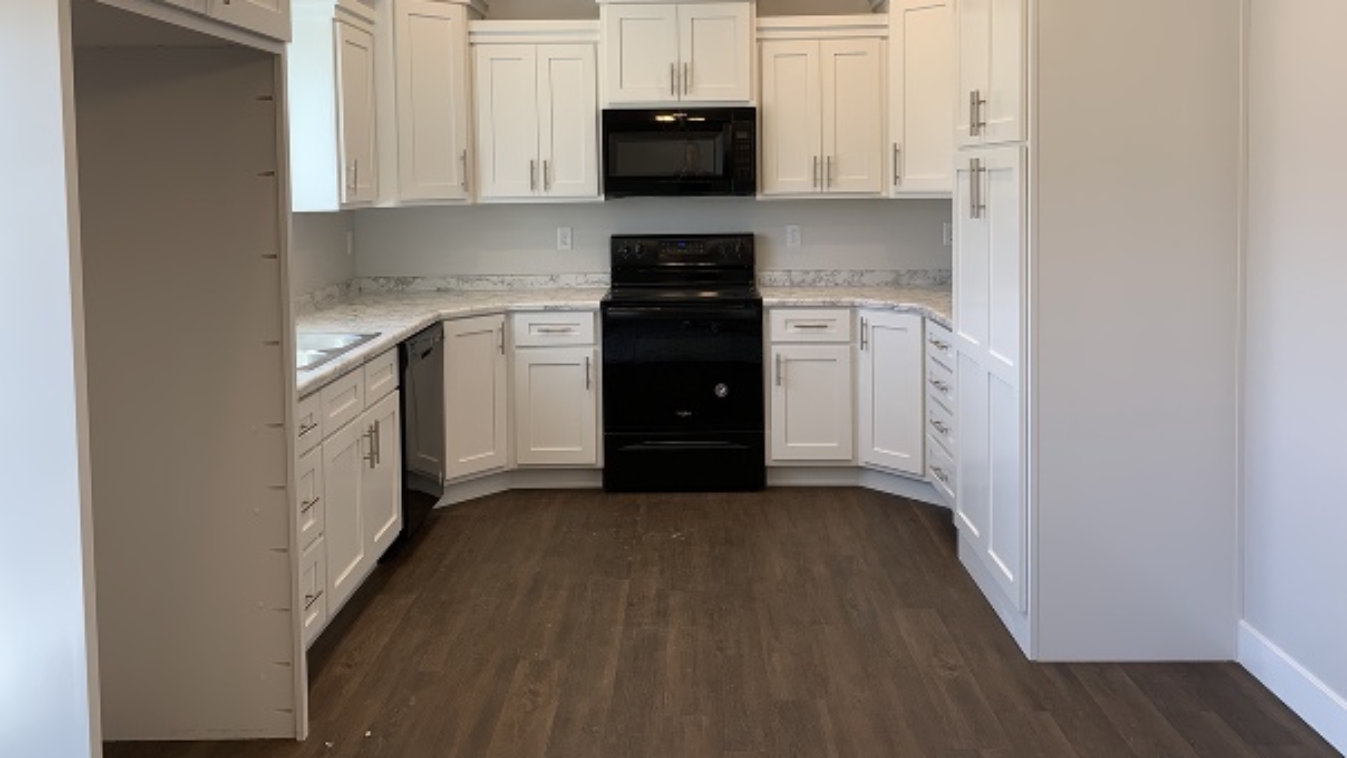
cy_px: 241
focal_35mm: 30
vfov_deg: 38.4
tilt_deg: -2.8
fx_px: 1072
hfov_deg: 64.3
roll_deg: +0.8
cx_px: 689
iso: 40
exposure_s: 1/120
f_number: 1.8
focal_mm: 4.25
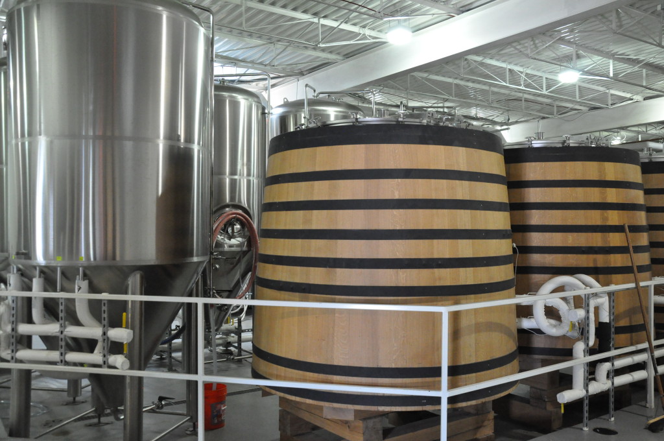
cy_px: 220
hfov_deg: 57.3
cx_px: 332
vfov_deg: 39.9
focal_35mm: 33
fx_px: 608
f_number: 5.6
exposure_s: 1/50
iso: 3200
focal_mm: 22
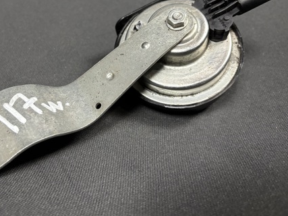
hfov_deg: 47.0
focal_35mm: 39
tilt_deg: -41.2
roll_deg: -12.1
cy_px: 73
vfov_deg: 36.4
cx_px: 92
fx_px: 324
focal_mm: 5.96
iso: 320
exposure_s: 1/50
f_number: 1.6
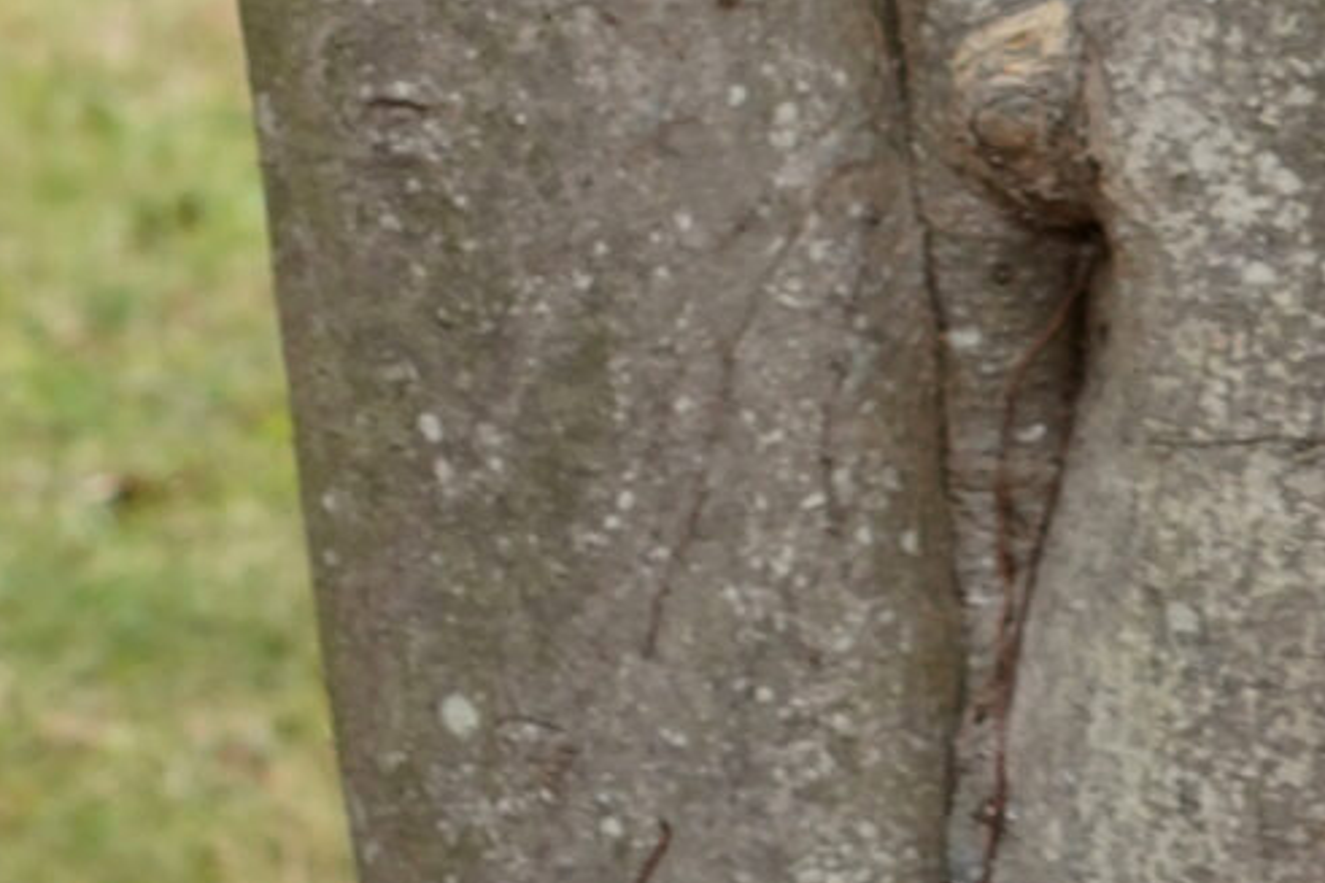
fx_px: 16115
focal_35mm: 438
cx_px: -1738
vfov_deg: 3.1
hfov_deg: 4.6
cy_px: -1265
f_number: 5
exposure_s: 1/200
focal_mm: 84
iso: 640
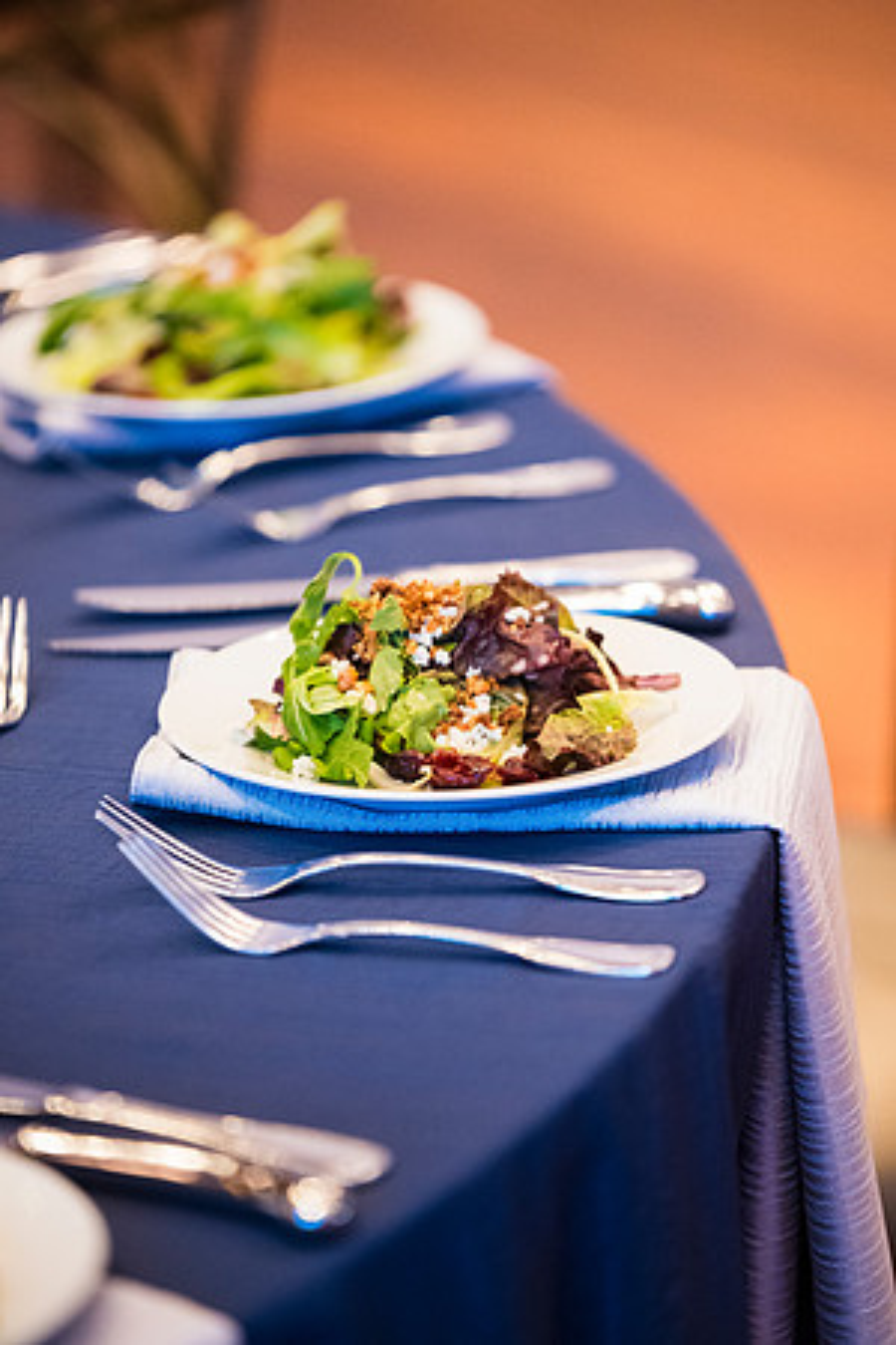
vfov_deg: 10.5
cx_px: 448
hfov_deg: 7.0
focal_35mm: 195
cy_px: 672
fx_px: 7279
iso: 6400
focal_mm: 195
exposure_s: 1/160
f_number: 2.8
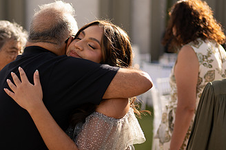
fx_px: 389
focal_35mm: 62
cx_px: 95
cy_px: 66
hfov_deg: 32.3
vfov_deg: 21.9
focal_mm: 35
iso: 100
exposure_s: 1/3200
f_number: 1.4
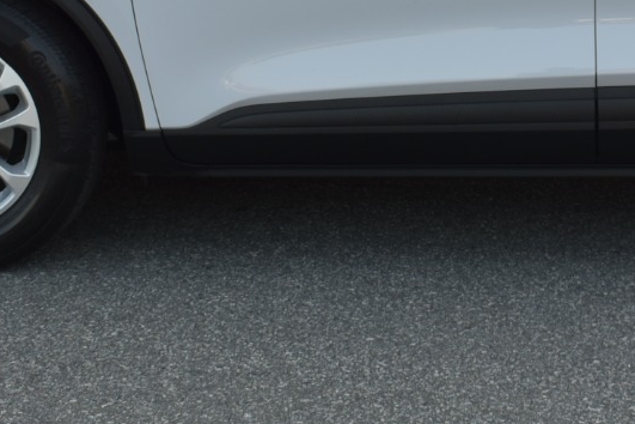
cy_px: -83
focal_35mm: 124
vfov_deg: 10.9
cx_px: 533
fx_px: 2179
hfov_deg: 16.4
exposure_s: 1/125
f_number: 5.6
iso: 100
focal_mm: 27
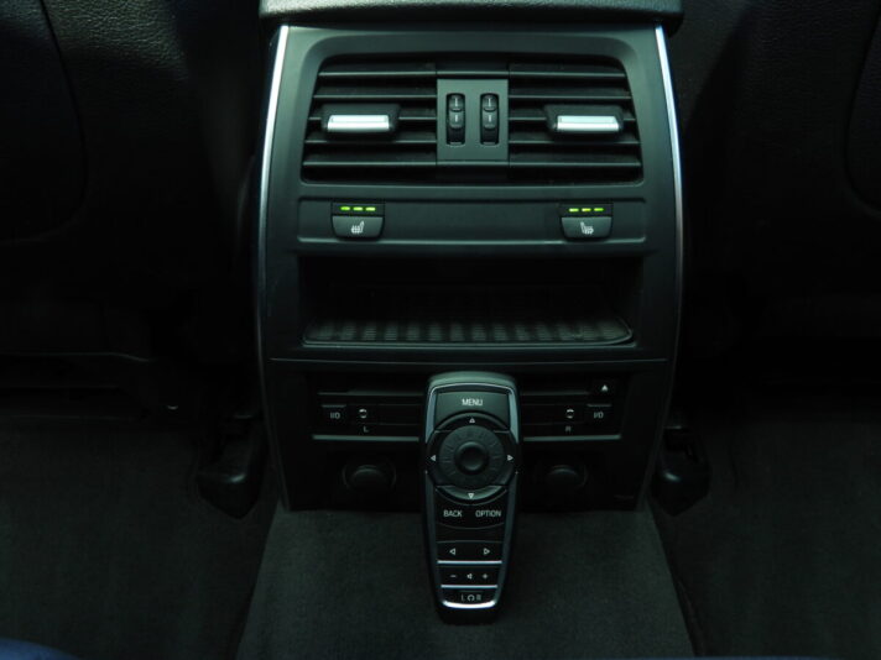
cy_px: 330
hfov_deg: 52.6
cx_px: 440
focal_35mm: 35
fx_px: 891
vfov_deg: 40.7
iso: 200
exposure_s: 1/30
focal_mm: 6.3
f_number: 3.2
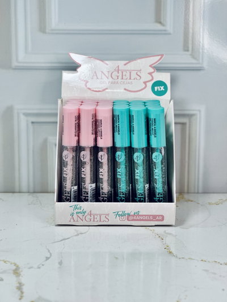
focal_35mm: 77
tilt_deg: -9.8
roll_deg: -1.1
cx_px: 114
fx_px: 673
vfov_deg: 25.3
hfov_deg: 19.1
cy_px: 151
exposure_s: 1/100
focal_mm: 9
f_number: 2.8
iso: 100
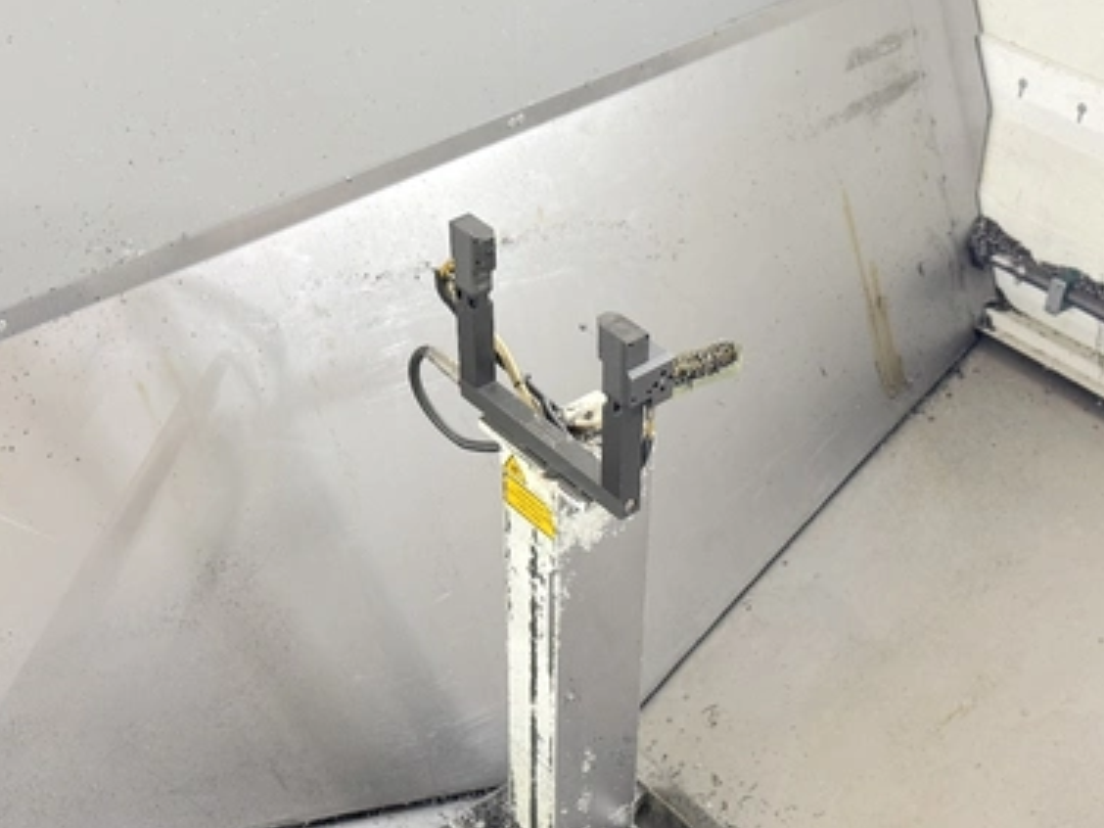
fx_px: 1627
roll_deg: +1.0
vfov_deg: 28.6
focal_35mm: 51
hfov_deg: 37.5
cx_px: 526
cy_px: 435
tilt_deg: -38.4
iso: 200
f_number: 1.78
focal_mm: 6.76
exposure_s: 1/50
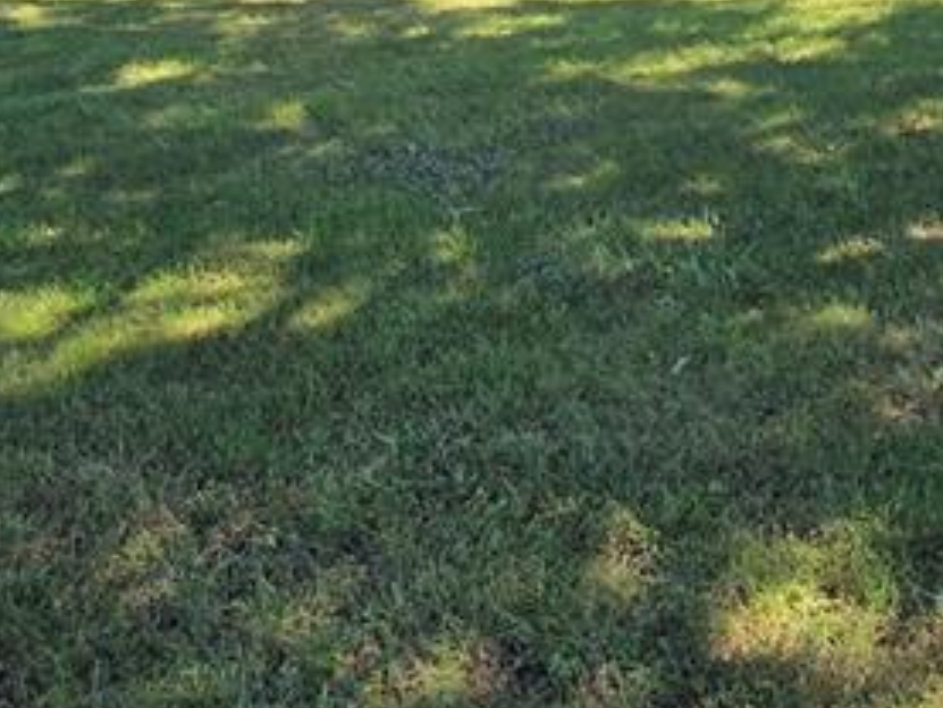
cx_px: 599
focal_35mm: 48
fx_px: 1308
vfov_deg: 28.3
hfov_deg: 39.3
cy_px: -17
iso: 50
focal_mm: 2.2
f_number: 2.2
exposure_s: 1/640
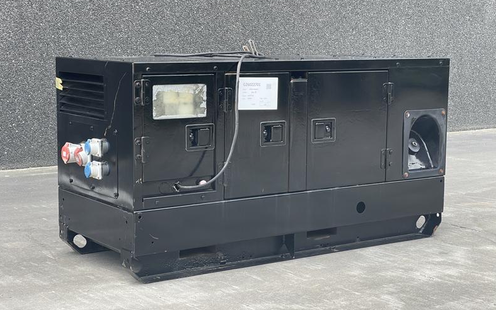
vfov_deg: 18.9
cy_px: 149
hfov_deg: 29.8
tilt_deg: -8.0
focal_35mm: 69
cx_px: 250
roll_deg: -0.4
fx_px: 933
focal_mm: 7.5
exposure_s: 1/134
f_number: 2.2
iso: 20
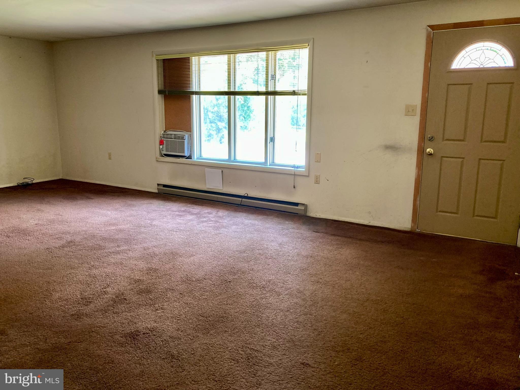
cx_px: 260
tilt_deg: -10.0
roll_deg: -1.0
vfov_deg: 49.7
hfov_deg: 63.4
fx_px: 421
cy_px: 195
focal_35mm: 28
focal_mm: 3.99
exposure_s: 1/60
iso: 250
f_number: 1.8
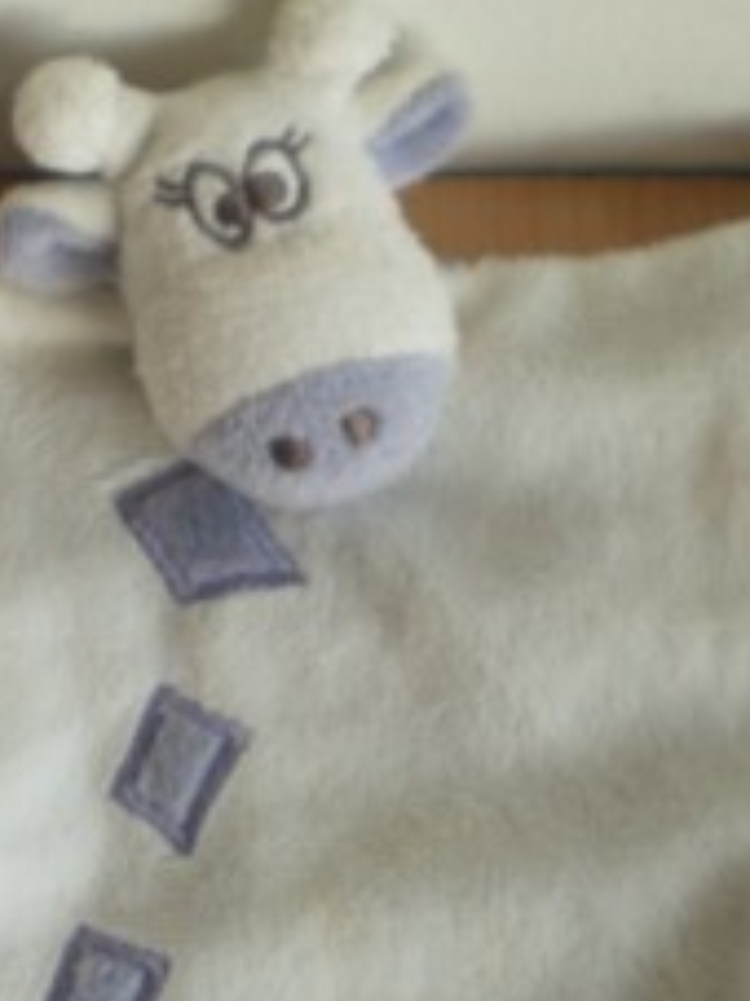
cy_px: 648
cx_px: 212
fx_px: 2516
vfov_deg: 22.4
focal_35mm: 87
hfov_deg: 16.9
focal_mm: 6.3
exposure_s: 1/53.1
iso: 200
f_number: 3.1
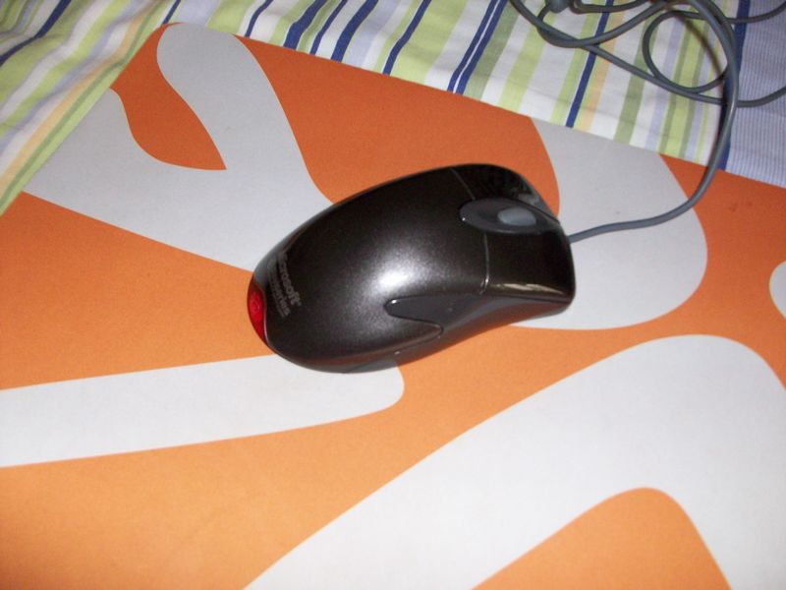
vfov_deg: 41.8
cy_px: 295
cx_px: 393
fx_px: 772
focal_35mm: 34
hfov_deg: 54.0
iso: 160
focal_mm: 5.7
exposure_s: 1/60
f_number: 2.8
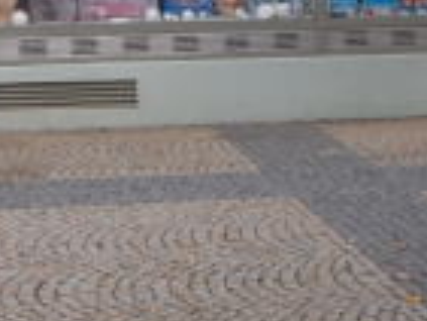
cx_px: 212
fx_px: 1457
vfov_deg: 12.5
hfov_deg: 16.7
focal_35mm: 118
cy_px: 21
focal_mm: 4.7
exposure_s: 1/250
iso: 80
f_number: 2.8
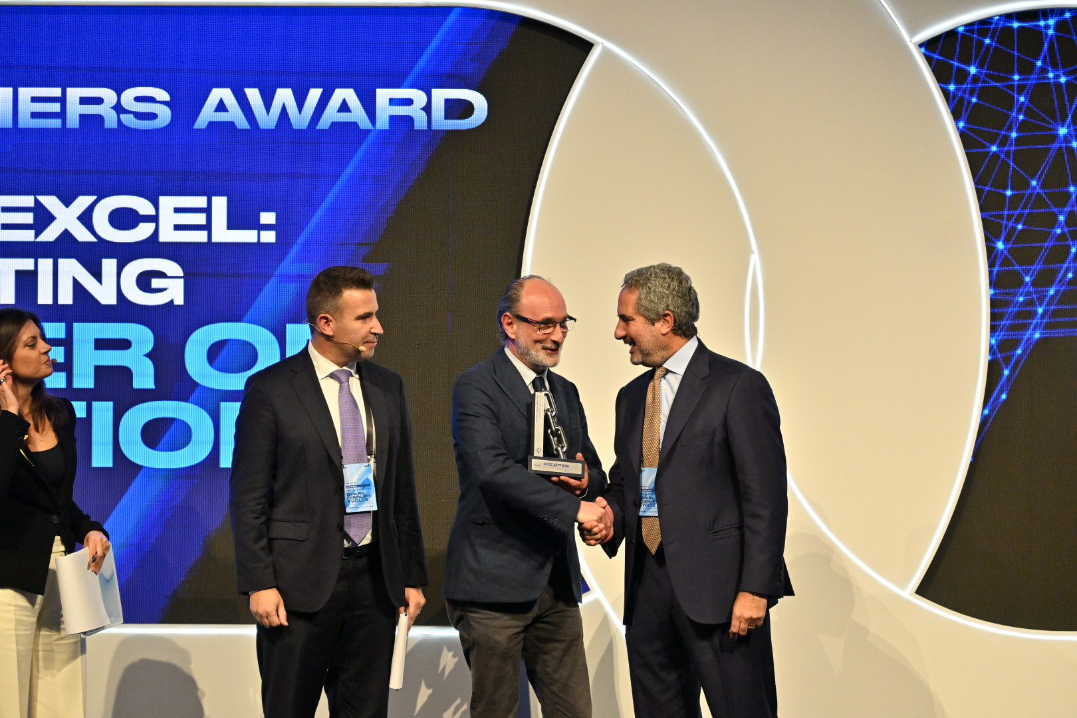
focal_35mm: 120
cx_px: 538
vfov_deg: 11.4
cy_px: 359
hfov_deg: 17.1
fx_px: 3590
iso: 3200
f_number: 4.5
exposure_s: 1/500
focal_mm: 120
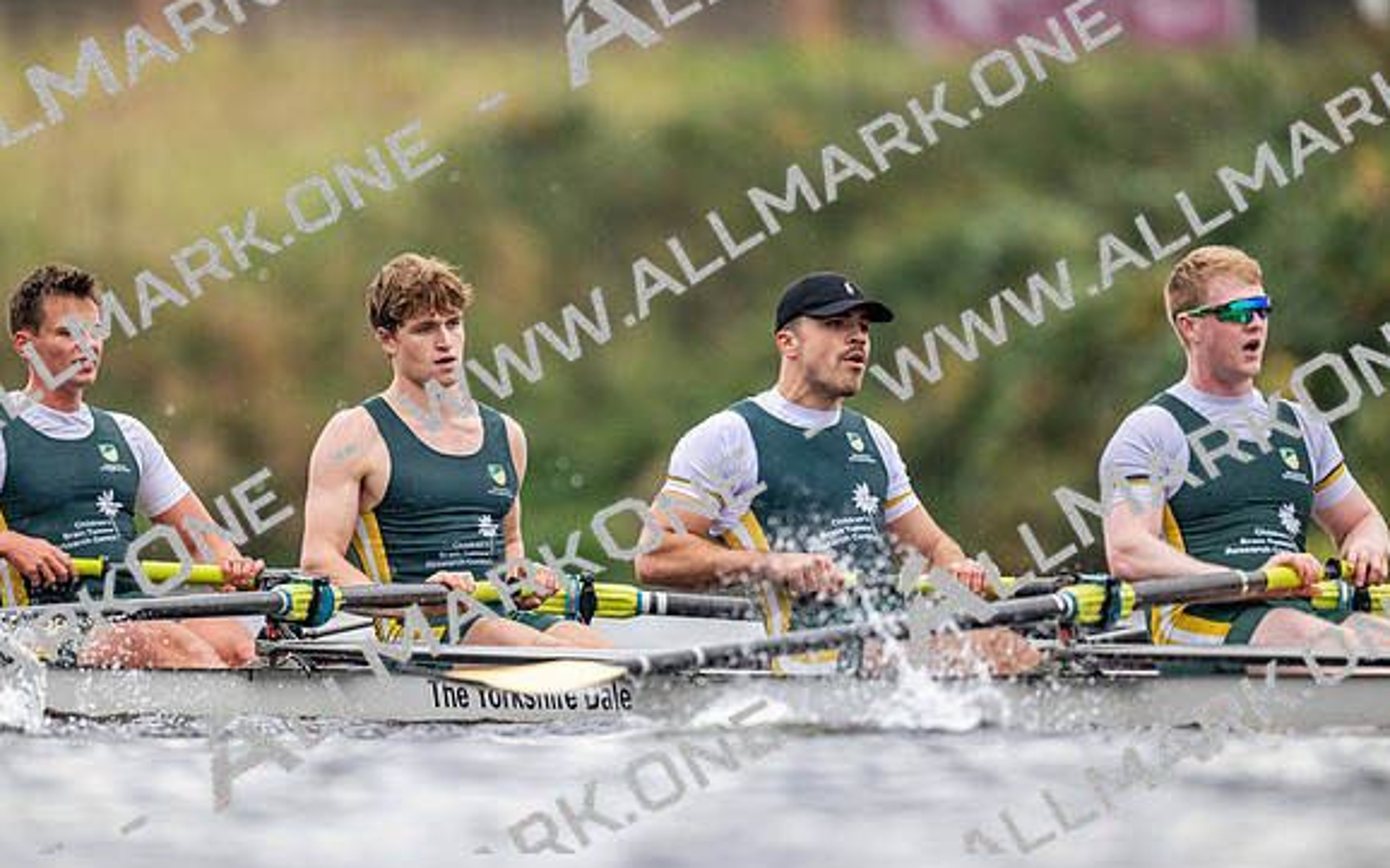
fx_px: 23255
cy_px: 441
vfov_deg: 2.1
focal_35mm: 614
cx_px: 695
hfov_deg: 3.4
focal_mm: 600
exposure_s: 1/2500
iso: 4000
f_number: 4
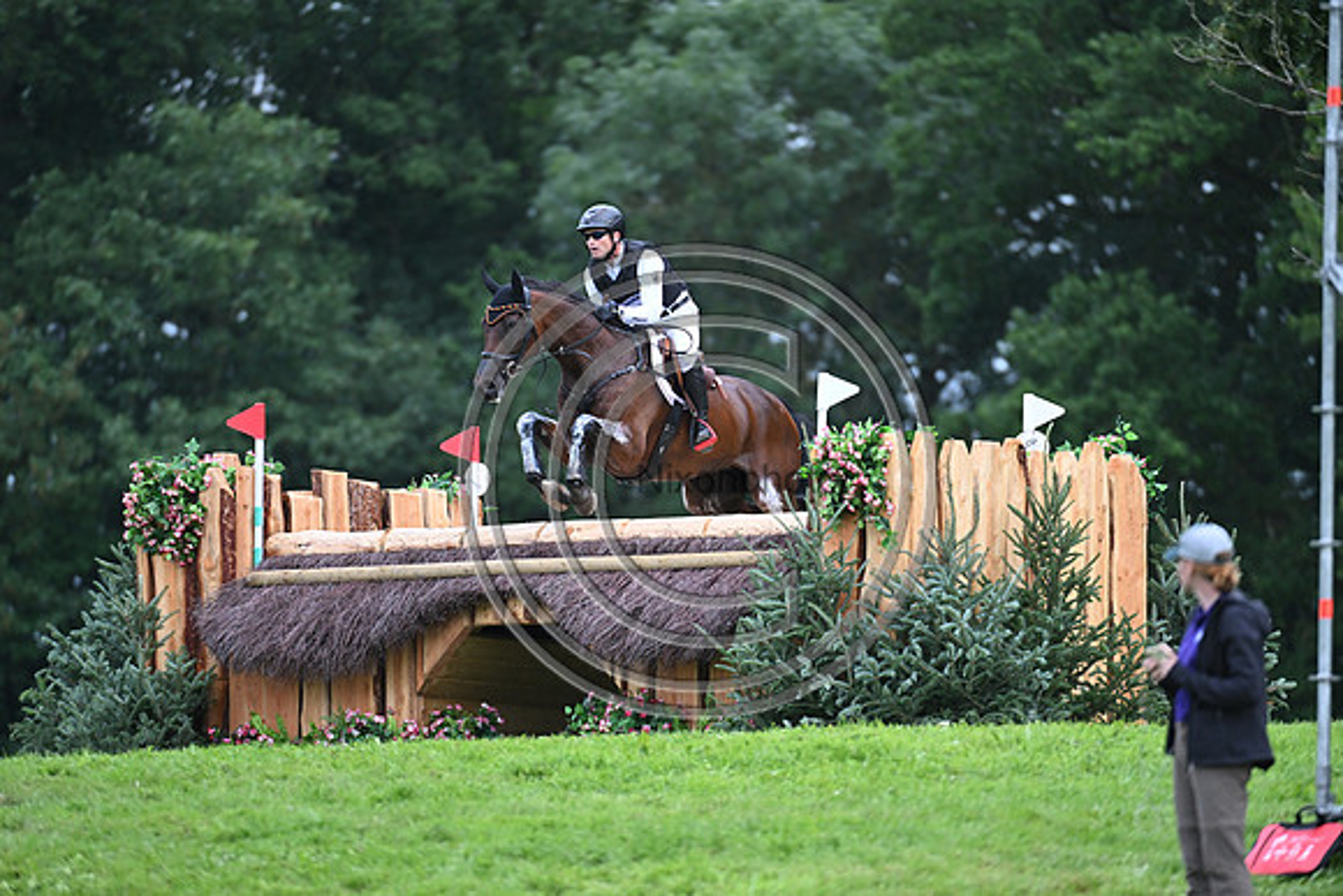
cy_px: 448
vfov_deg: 3.4
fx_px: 14925
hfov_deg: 5.2
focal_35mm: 400
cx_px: 672
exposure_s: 1/1600
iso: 1400
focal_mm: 400
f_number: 5
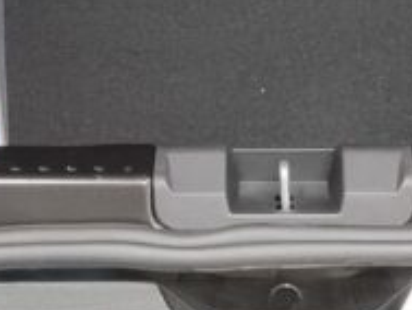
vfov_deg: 10.1
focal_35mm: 141
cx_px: 286
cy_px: -186
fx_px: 1679
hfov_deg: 14.0
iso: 500
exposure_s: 1/50
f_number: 1.8
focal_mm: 5.4
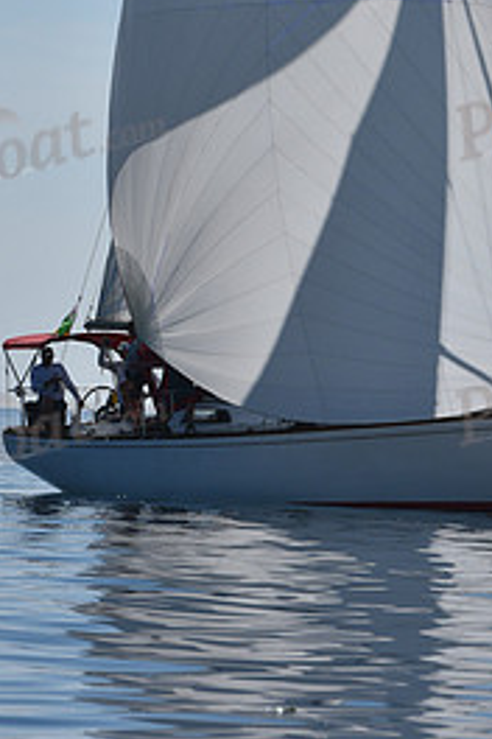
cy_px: -17
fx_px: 7215
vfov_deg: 5.8
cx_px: 312
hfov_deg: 3.9
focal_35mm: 352
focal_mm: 160
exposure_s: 1/800
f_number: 9
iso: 250
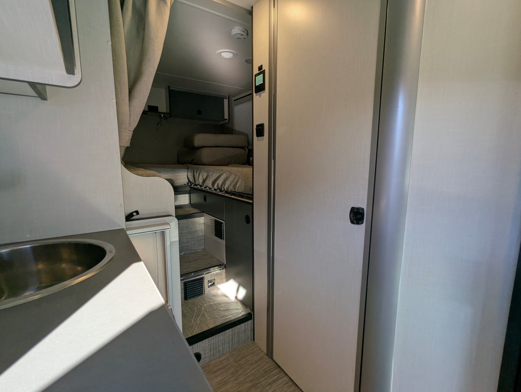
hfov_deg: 94.4
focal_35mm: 16
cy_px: 196
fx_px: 241
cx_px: 260
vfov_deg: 78.2
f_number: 2.2
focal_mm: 2.35
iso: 56
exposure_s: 1/208
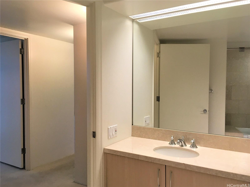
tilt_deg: -4.6
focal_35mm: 29
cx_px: 125
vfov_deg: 48.2
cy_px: 94
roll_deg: +1.1
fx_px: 209
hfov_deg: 61.7
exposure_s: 1/33
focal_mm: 4.15
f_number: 2.2
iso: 50
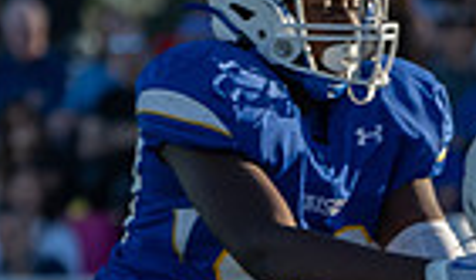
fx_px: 17463
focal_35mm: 1368
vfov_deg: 0.9
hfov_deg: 1.6
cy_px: 516
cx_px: 695
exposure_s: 1/1250
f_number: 5.6
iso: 500
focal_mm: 256
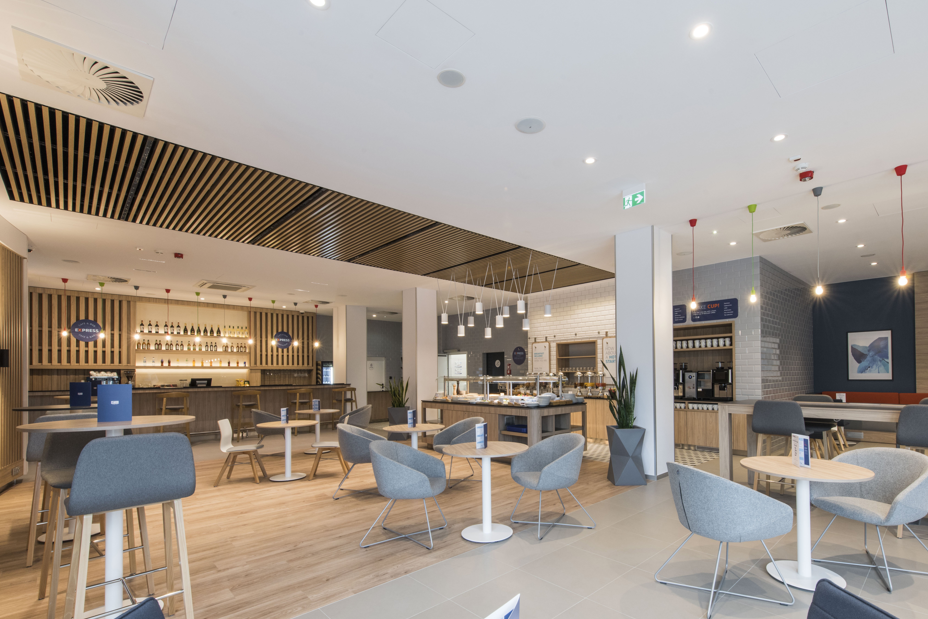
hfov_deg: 92.9
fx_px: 438
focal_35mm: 17
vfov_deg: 69.7
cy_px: 372
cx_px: 514
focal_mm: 14
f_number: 16
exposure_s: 1/5
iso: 320
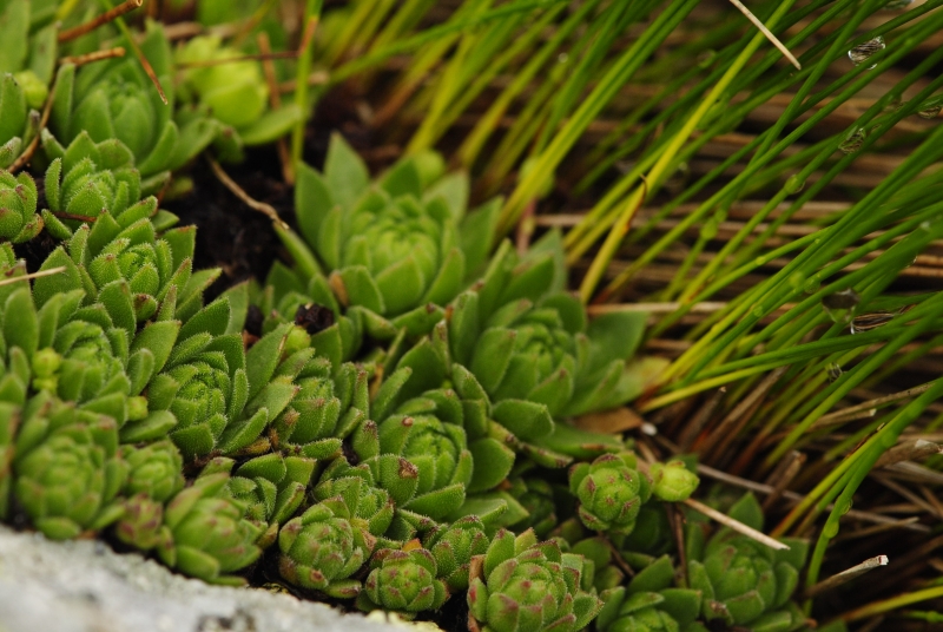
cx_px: 472
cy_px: 316
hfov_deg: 16.0
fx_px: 3345
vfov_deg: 10.8
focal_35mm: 128
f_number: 7.1
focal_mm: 85
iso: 400
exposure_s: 1/200
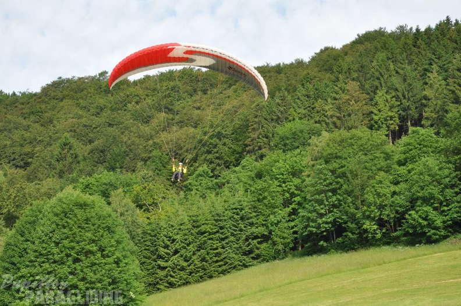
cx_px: 230
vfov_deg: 13.8
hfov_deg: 20.6
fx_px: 1266
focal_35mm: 99
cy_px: 153
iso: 200
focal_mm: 66
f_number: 9
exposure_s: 1/200
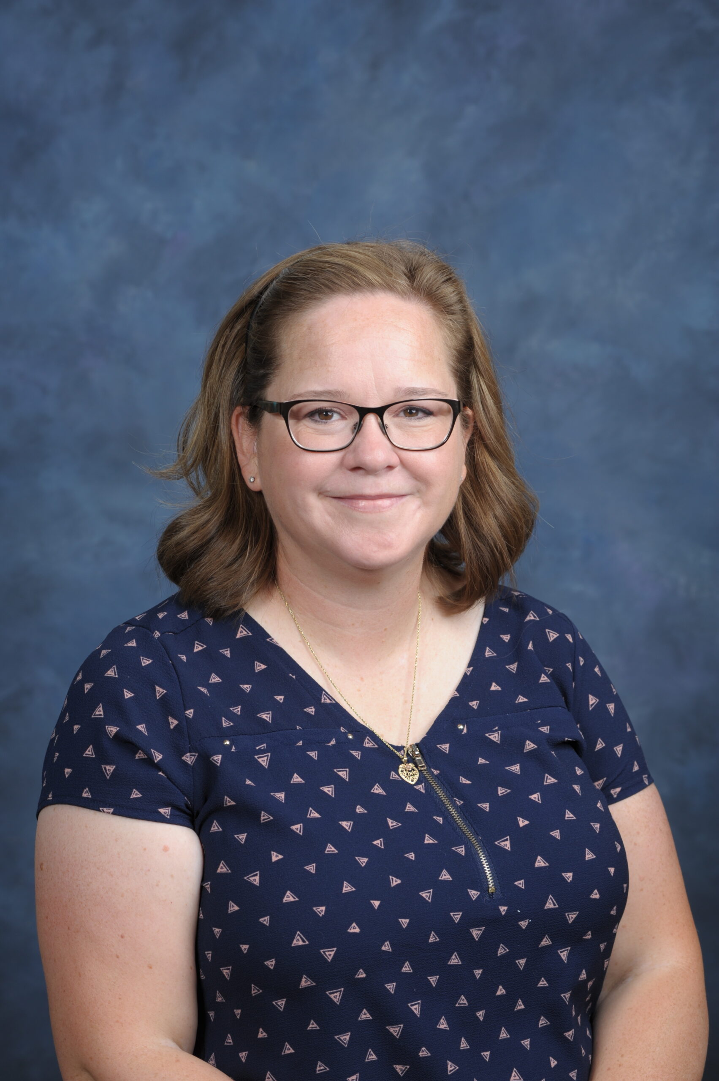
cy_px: 540
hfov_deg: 13.0
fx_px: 3150
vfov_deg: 19.5
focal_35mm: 105
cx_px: 360
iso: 200
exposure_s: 1/160
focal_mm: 105
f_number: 9
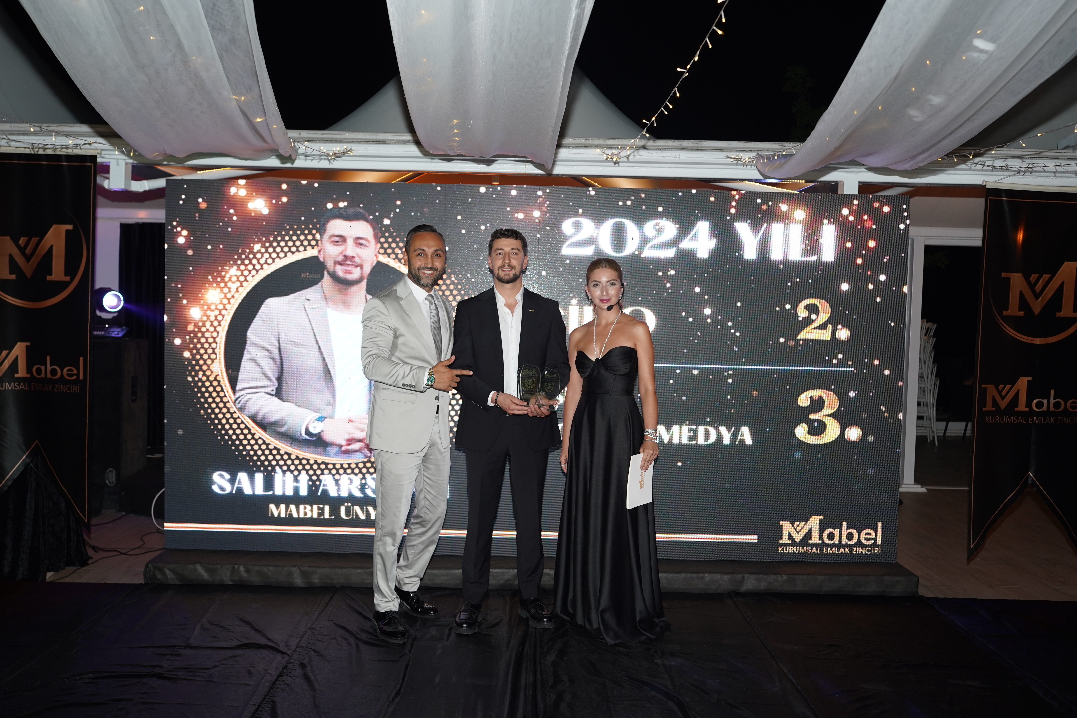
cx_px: 538
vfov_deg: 37.9
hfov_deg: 54.4
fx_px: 1047
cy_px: 359
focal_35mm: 35
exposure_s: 1/100
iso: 640
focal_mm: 35
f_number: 4
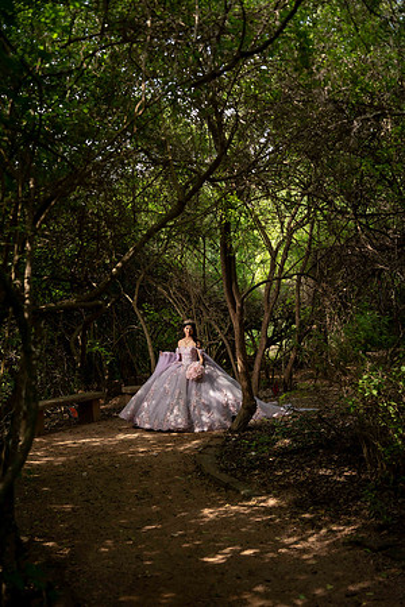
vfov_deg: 51.9
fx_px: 624
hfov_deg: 35.9
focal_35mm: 37
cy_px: 304
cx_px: 202
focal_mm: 37
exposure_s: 1/800
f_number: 2.2
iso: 160
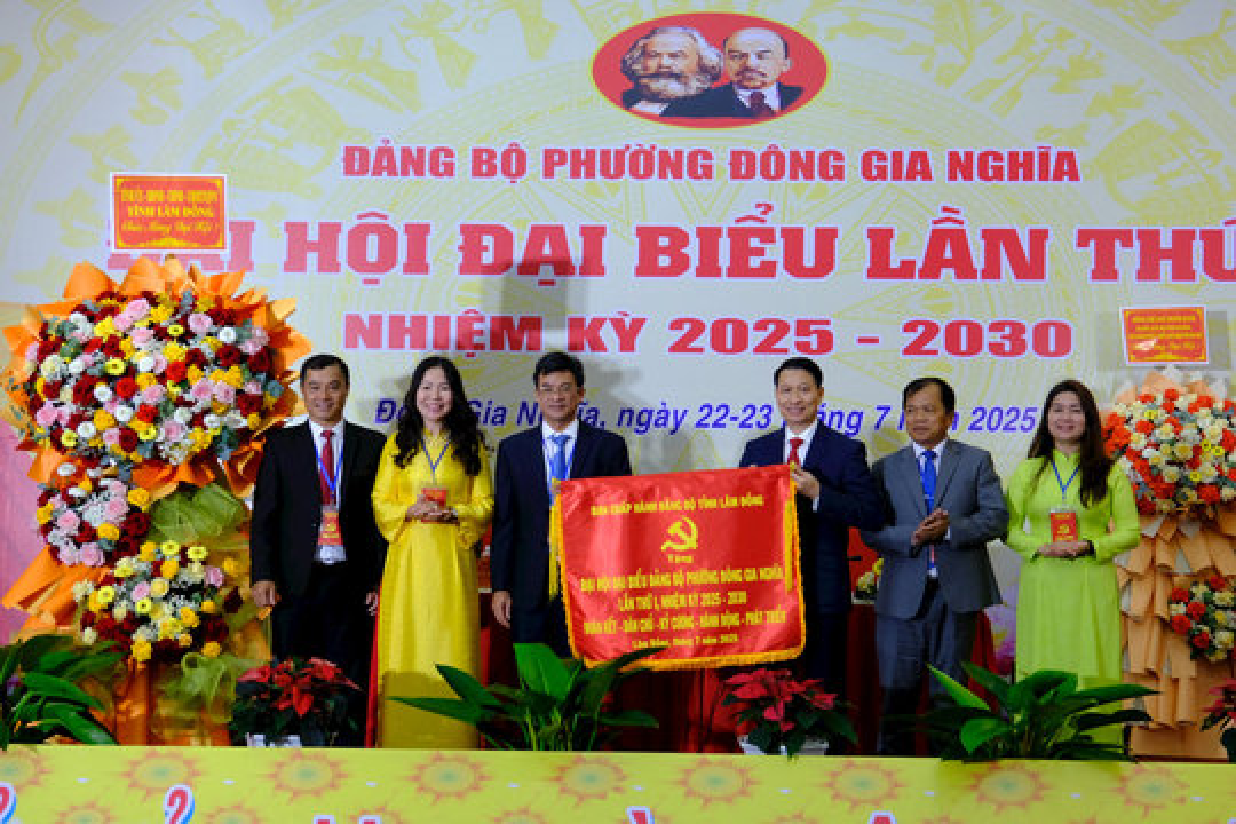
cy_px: 412
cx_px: 618
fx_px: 1339
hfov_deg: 49.6
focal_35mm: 39
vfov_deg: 34.2
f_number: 4
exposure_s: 1/100
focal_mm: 26
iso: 1250
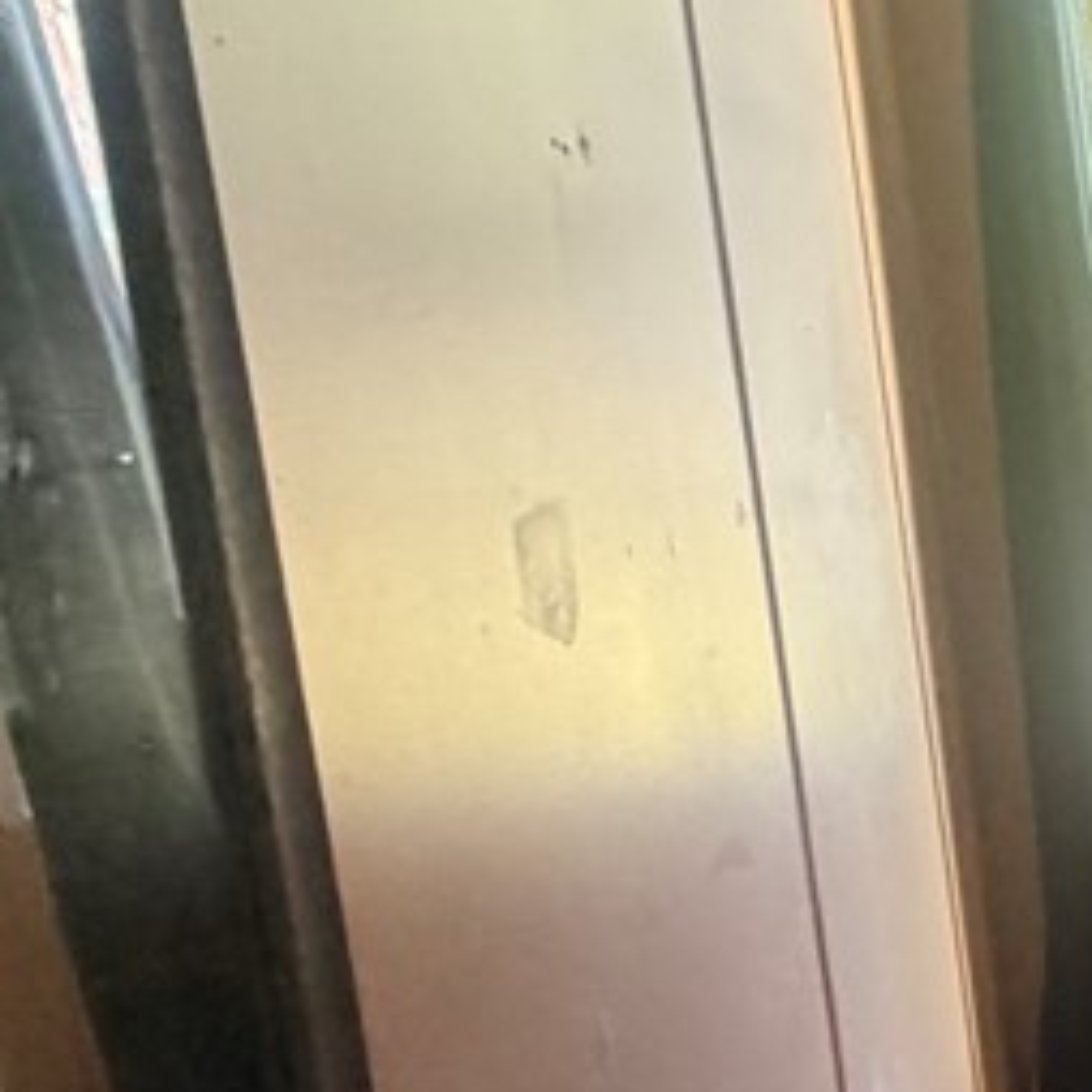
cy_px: 881
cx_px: 2545
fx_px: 2784
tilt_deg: -13.4
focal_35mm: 78
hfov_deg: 14.9
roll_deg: +0.6
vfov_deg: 21.9
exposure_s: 1/67
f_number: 2.2
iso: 320
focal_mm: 2.22
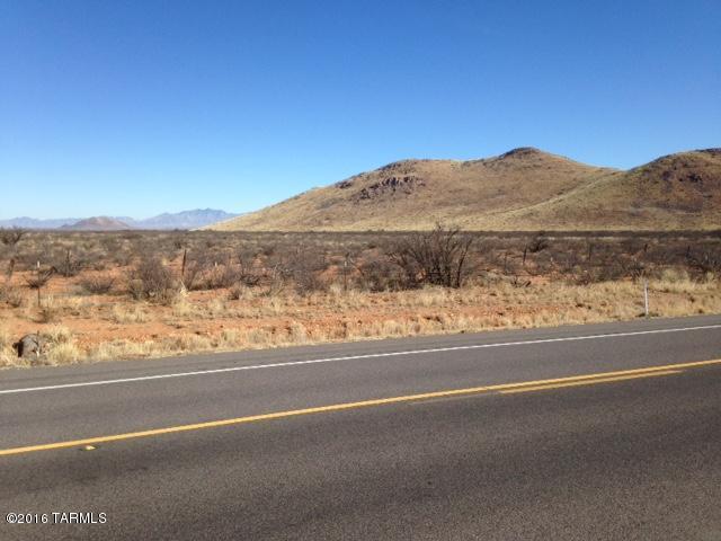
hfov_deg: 55.4
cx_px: 360
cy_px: 270
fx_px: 687
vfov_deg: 42.9
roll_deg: -0.4
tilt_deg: -7.0
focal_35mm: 33
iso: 50
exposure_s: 1/1748
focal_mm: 4.12
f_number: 2.4
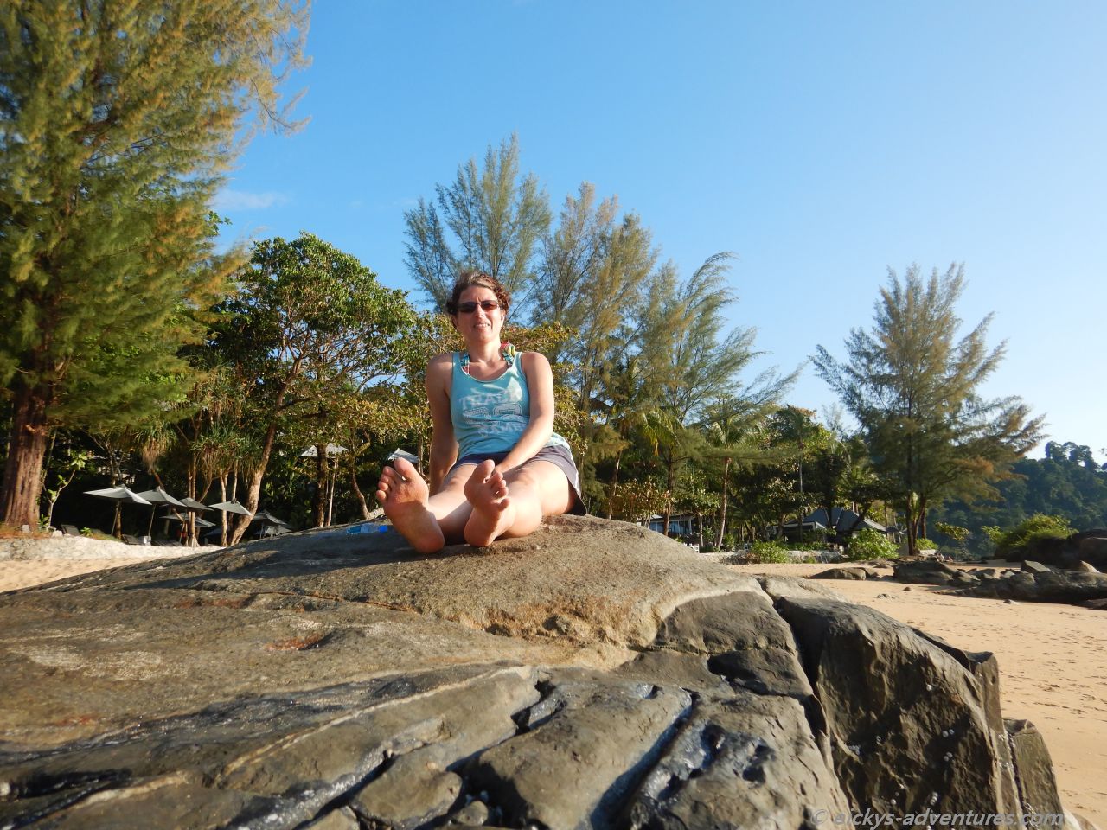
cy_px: 415
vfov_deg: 56.8
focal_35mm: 24
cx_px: 554
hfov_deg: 71.6
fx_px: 768
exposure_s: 1/1250
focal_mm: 4.3
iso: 125
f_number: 2.8
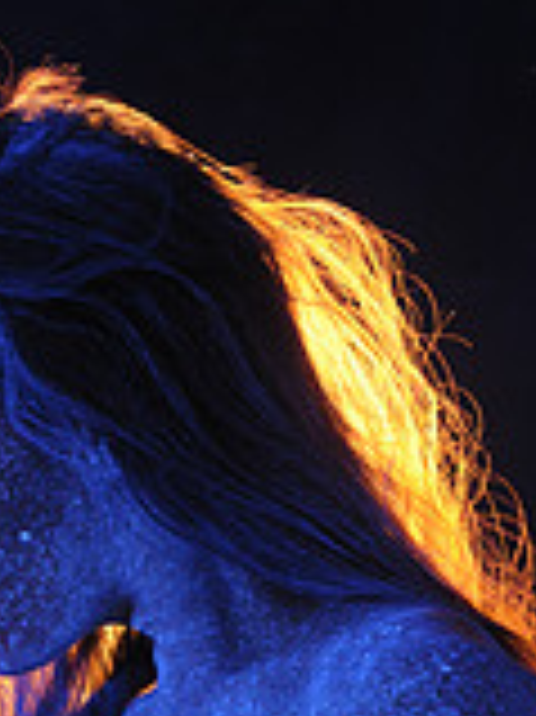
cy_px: 684
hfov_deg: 5.0
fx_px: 6181
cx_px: 273
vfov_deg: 6.6
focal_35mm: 299
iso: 800
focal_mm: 85
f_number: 5.6
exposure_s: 1/90
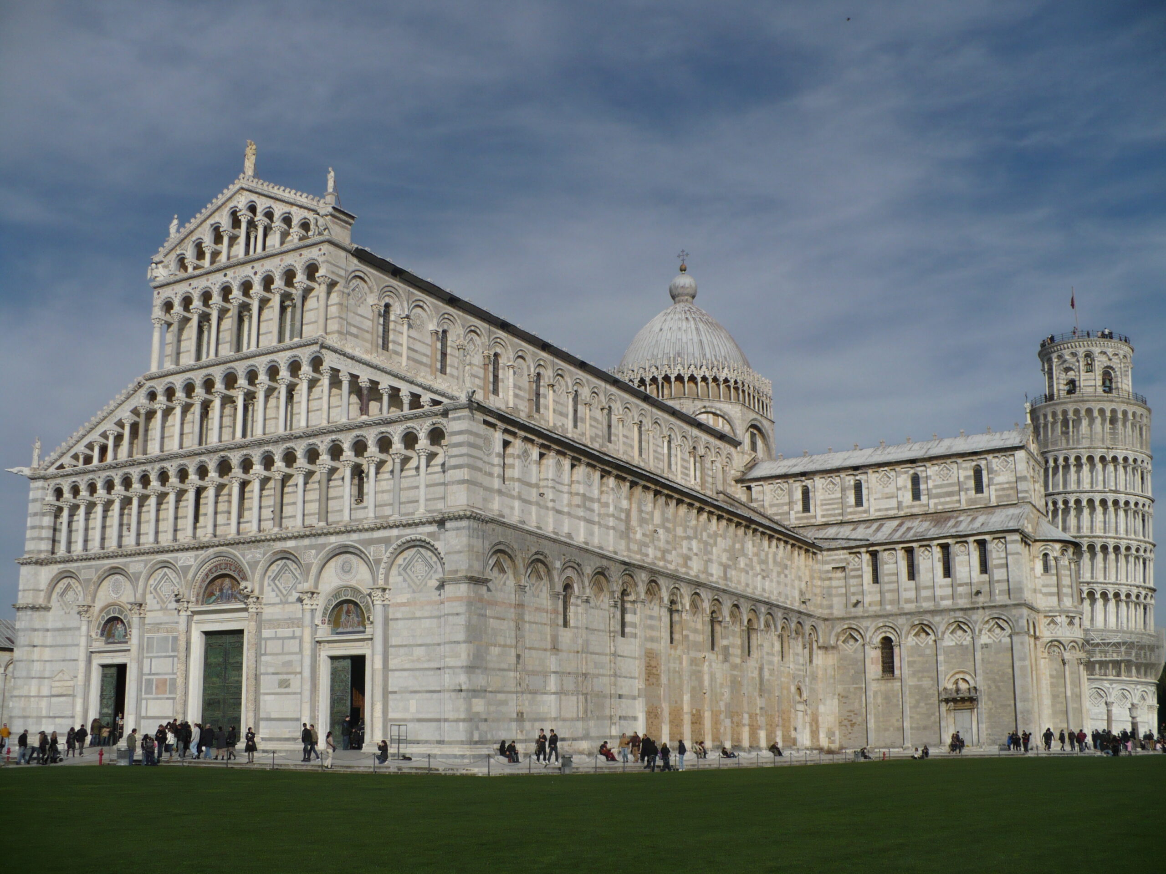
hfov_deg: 50.1
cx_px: 583
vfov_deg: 38.7
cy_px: 437
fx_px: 1246
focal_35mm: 37
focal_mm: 6.1
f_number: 8
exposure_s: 1/500
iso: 100
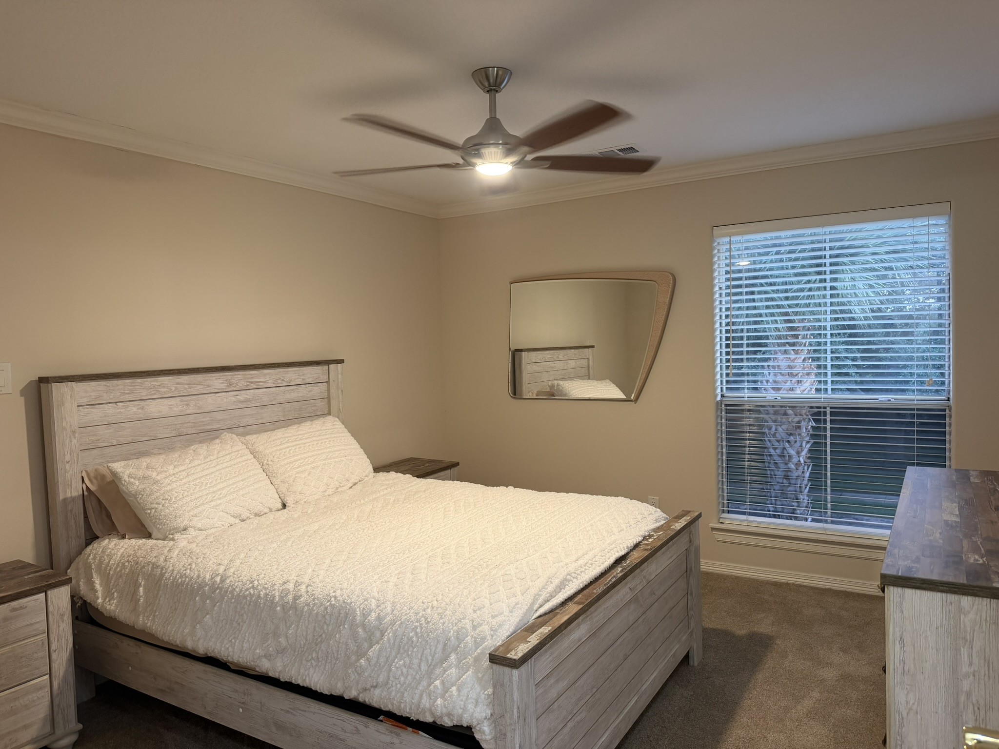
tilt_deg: -2.3
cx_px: 500
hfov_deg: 71.6
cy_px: 374
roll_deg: +2.1
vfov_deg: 56.8
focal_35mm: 24
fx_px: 693
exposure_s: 1/60
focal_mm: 6.76
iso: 200
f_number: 1.78
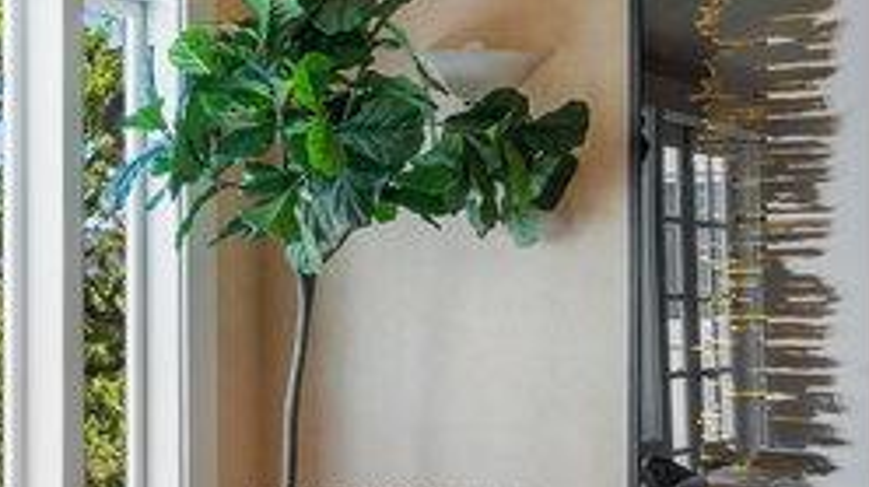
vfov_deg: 15.3
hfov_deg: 26.5
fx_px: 1808
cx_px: 158
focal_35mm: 79
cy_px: 329
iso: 200
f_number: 9
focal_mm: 15.5
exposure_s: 1/30
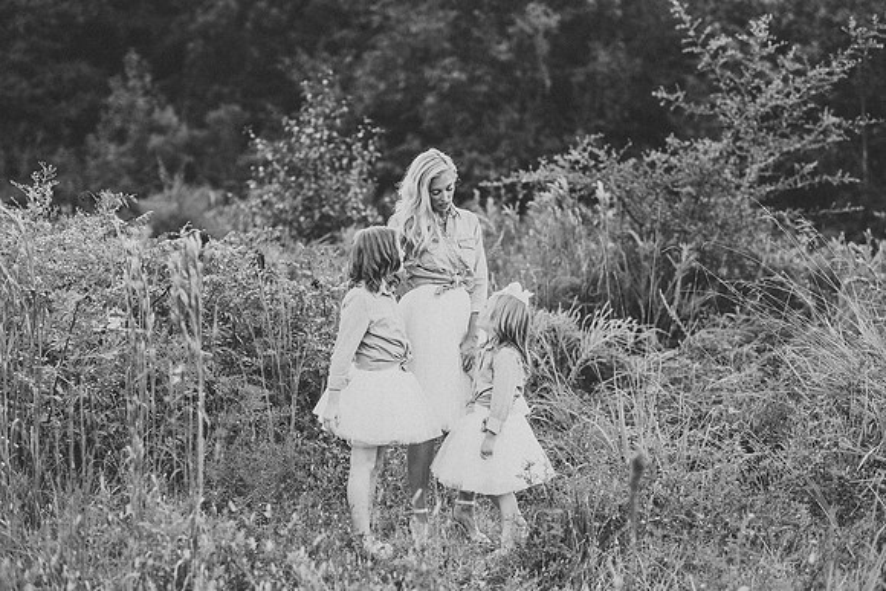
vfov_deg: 16.1
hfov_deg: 23.9
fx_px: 2092
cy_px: 296
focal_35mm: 85
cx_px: 443
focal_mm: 85
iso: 125
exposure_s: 1/200
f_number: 2.2
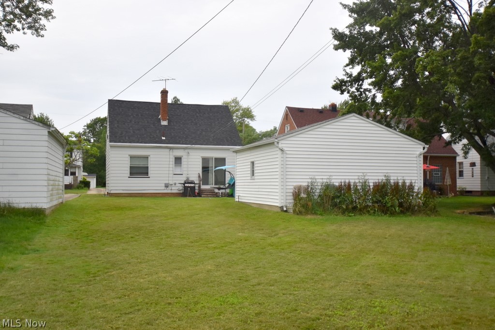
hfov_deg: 53.1
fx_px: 495
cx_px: 248
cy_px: 165
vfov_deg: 36.9
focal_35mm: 36
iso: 400
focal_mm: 24
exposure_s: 1/3200
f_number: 4.5
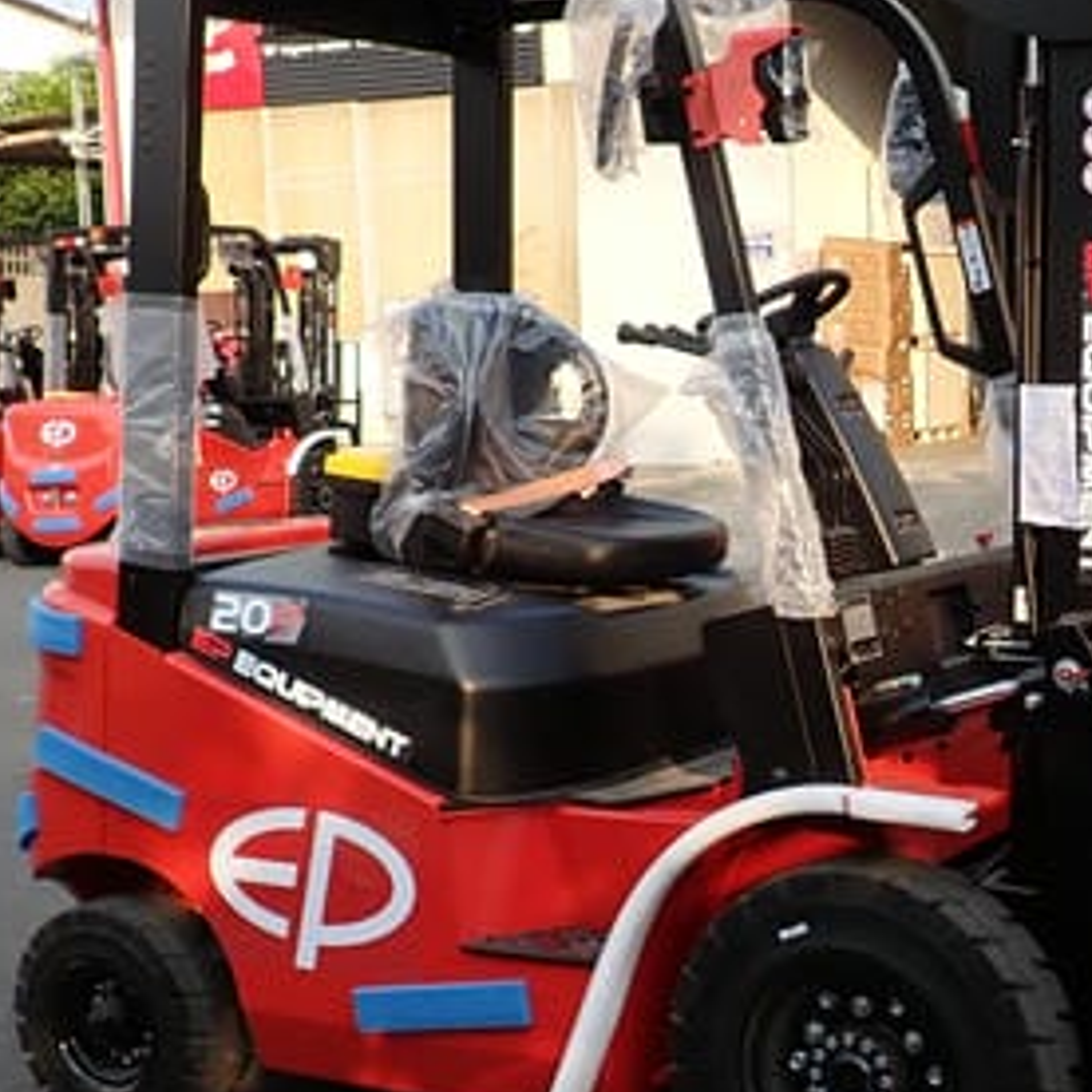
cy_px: 590
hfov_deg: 26.5
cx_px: 835
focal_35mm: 64
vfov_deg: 26.9
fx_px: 2284
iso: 100
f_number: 2.8
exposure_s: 1/320
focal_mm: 4.5
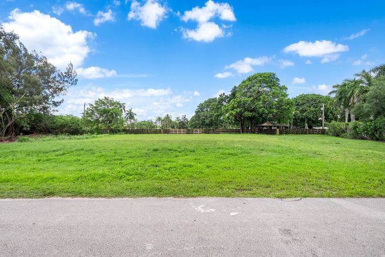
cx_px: 192
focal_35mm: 14
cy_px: 128
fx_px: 150
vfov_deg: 81.2
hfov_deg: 104.2
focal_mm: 14
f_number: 8
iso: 800
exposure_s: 1/500
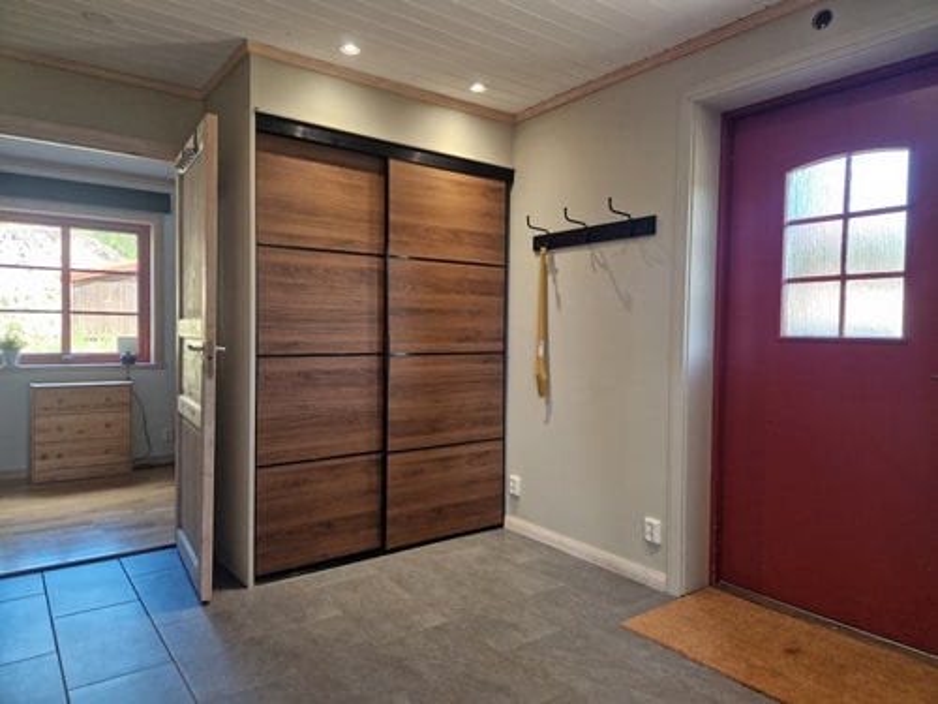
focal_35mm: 23
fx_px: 623
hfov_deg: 73.9
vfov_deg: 58.9
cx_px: 469
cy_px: 352
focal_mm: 5.4
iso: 160
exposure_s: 1/100
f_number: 1.8
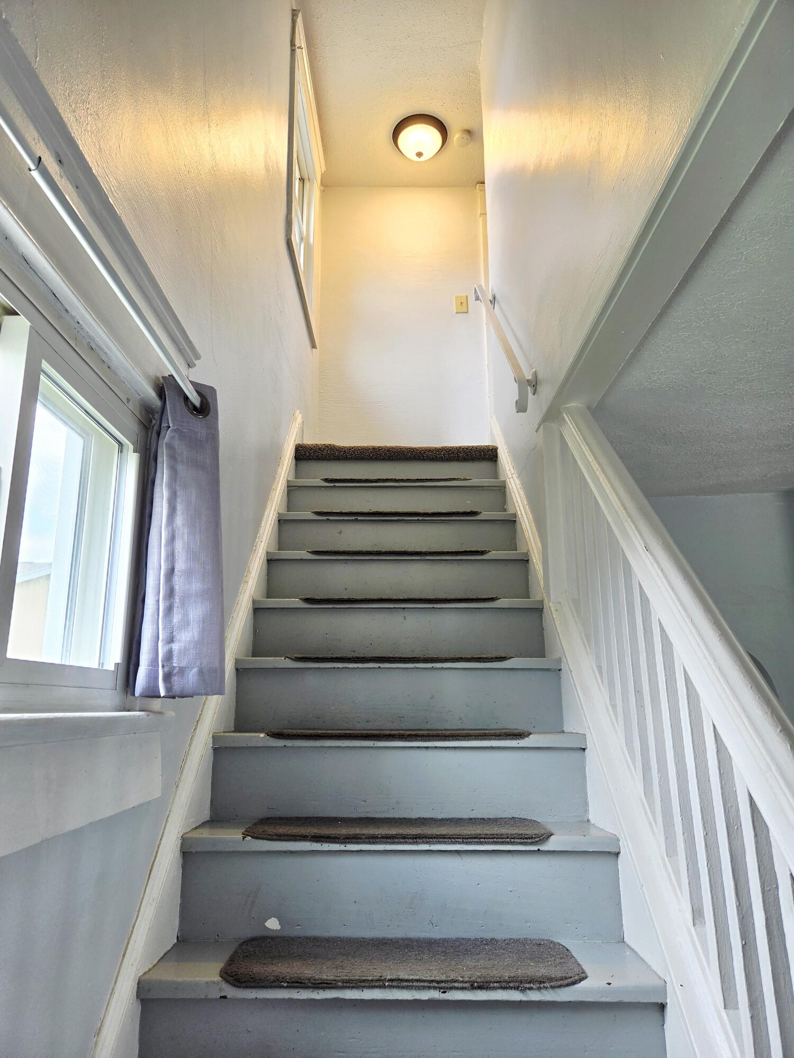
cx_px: 397
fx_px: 703
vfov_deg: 73.9
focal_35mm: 23
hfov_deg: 58.9
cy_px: 529
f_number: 1.8
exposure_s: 1/120
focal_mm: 5.4
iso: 80
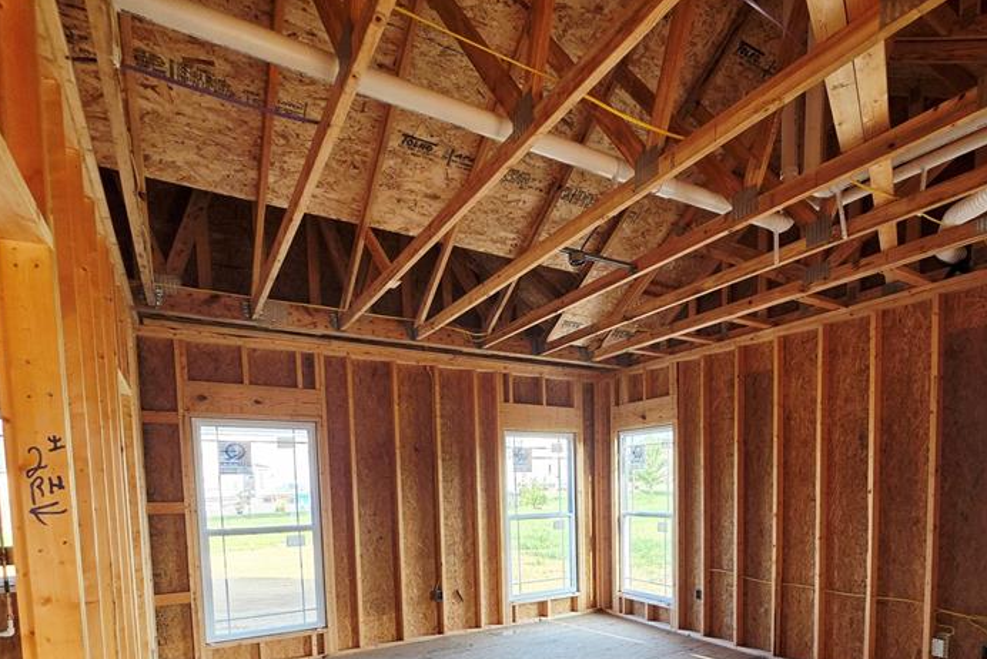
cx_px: 578
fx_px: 549
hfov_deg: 83.2
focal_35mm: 20
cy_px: 533
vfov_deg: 57.1
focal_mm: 2.2
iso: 80
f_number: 1.9
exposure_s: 1/120
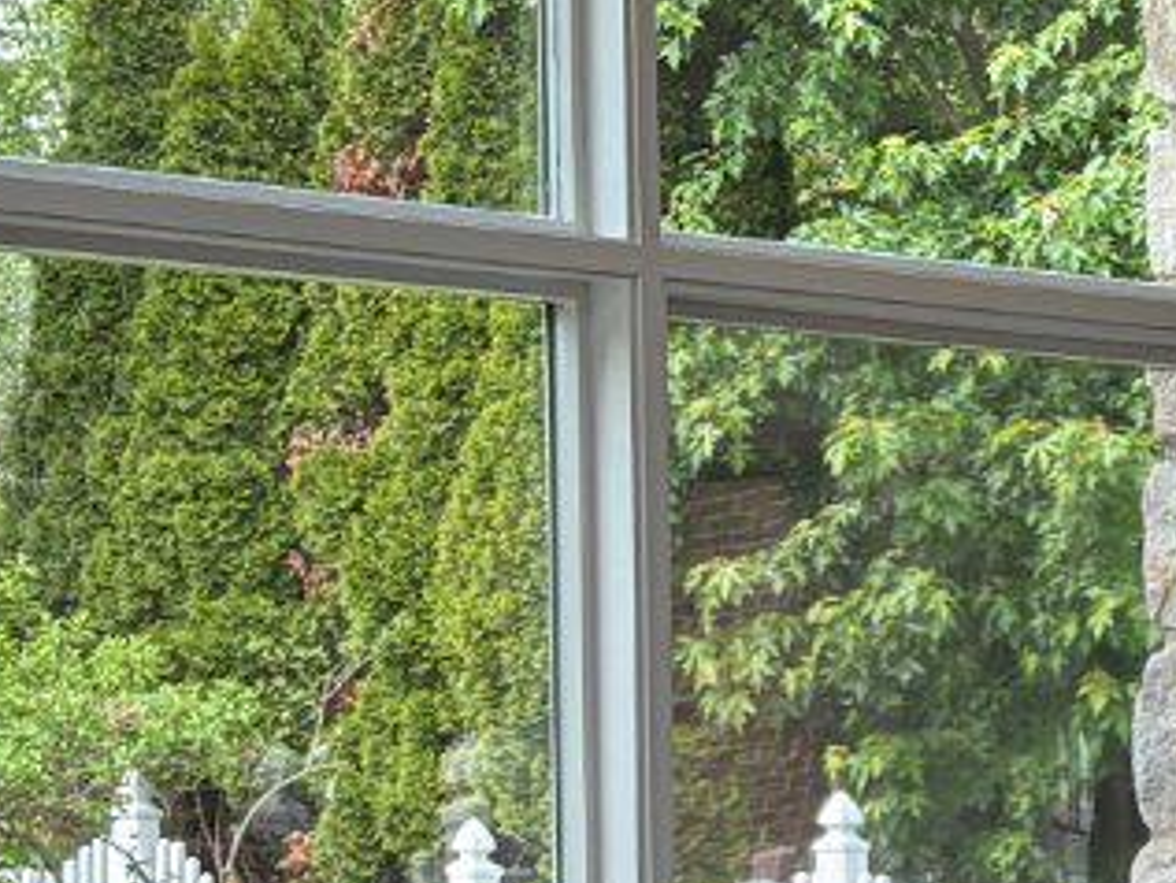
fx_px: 5710
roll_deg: -0.5
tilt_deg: -6.0
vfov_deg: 8.6
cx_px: 1666
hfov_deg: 11.4
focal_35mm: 168
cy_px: 1354
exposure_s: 1/266
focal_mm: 5.96
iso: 50
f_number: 1.6
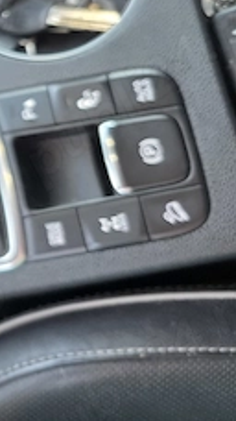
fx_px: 735
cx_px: -243
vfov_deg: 31.4
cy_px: 109
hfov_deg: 14.8
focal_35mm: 66
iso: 125
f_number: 1.7
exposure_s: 1/100
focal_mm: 6.3
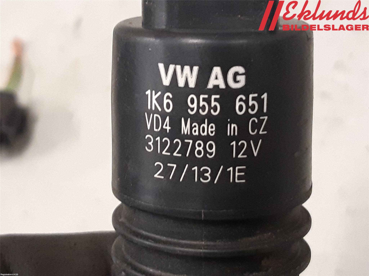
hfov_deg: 67.3
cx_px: 184
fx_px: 277
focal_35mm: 26
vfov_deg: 53.1
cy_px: 138
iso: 250
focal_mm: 3.93
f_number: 1.7
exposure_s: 1/50
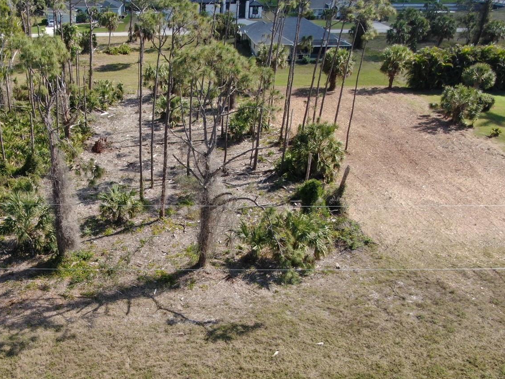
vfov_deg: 41.4
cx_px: 163
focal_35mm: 34
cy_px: 244
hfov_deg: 52.8
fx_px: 496
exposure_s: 1/800
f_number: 2.8
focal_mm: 4.39
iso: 110
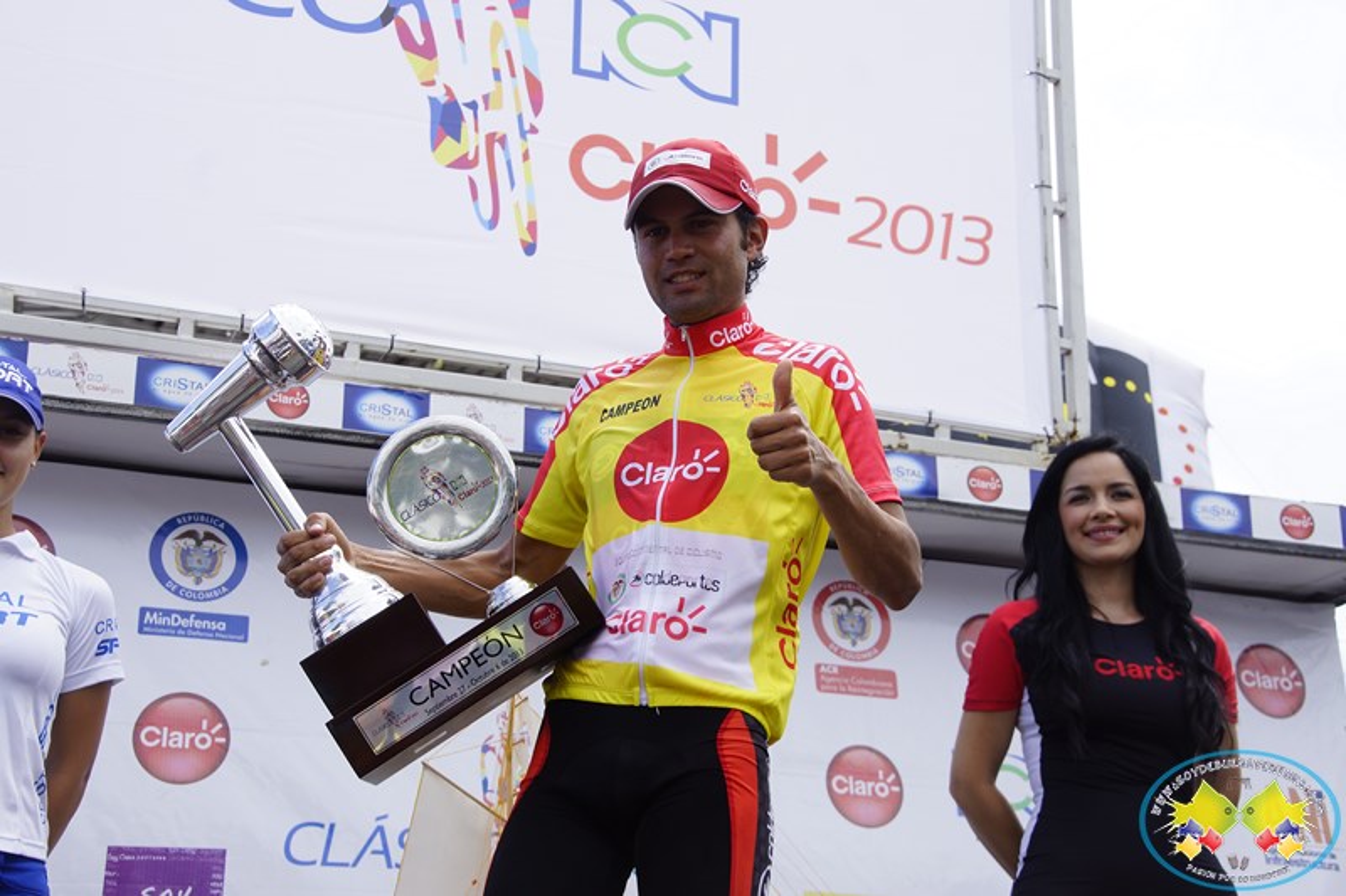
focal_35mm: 52
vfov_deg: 25.7
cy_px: 448
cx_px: 673
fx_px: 1962
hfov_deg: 37.9
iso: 200
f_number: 8
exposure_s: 1/320
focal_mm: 35
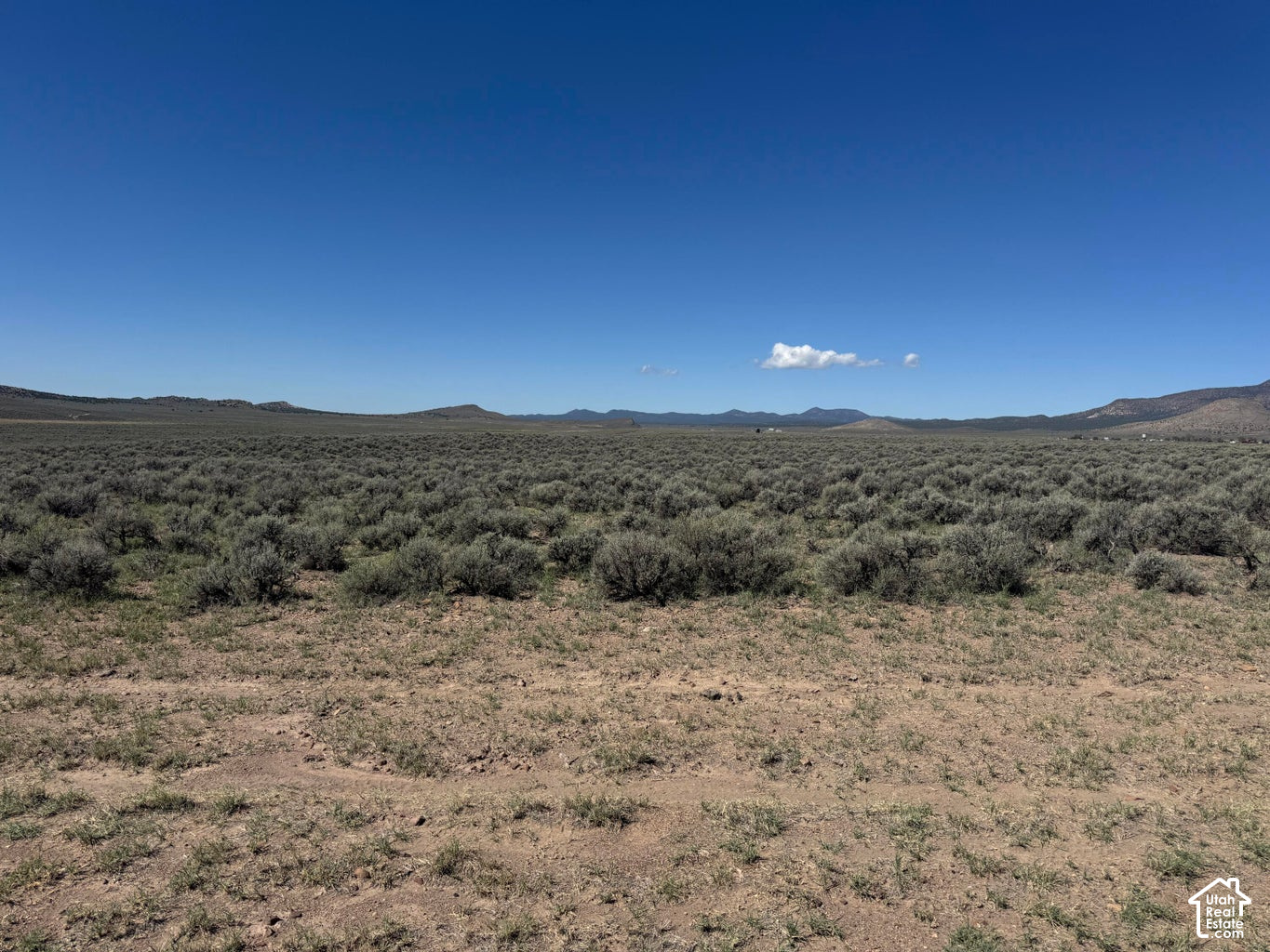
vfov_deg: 56.8
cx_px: 635
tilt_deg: -2.1
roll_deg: -2.0
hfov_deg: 71.6
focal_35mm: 24
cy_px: 476
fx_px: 881
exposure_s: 1/7937
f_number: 1.78
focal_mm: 6.76
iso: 80
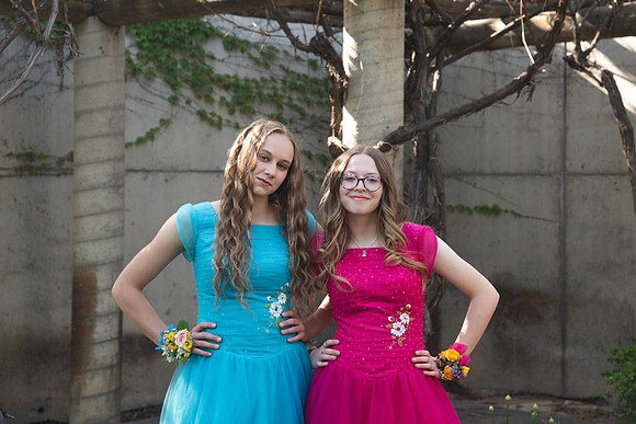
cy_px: 189
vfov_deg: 16.4
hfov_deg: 24.4
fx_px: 1472
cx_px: 335
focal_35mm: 83
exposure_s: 1/160
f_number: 5.6
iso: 400
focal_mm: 75
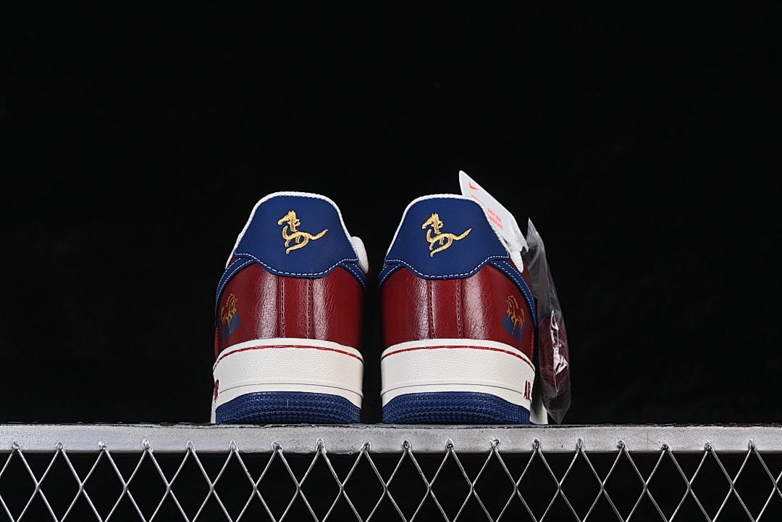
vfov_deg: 18.2
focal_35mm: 75
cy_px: 261
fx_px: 1629
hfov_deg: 27.0
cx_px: 391
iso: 160
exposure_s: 1/80
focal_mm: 50
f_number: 8
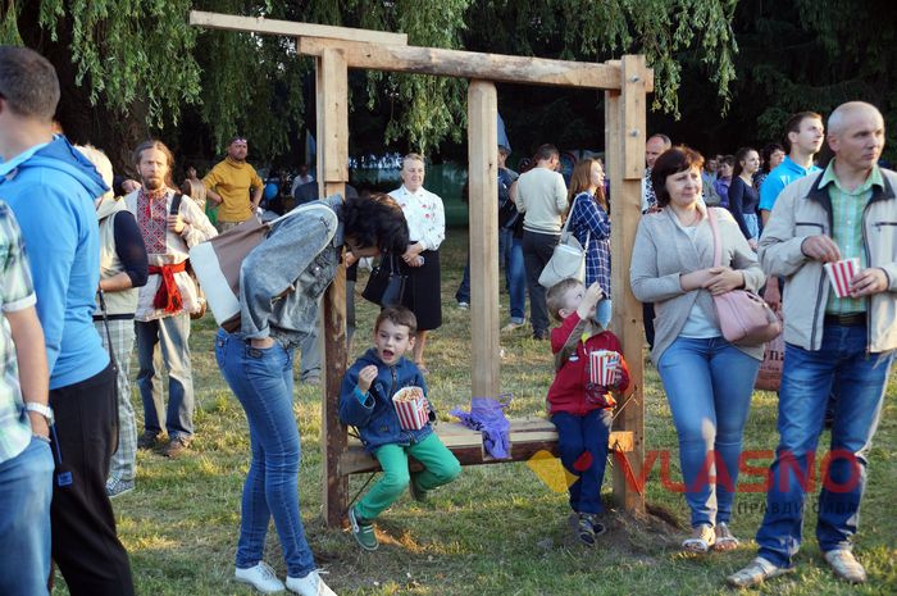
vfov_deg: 29.8
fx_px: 1120
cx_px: 448
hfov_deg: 43.6
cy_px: 298
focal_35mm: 45
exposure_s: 1/160
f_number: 4
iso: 250
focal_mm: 30
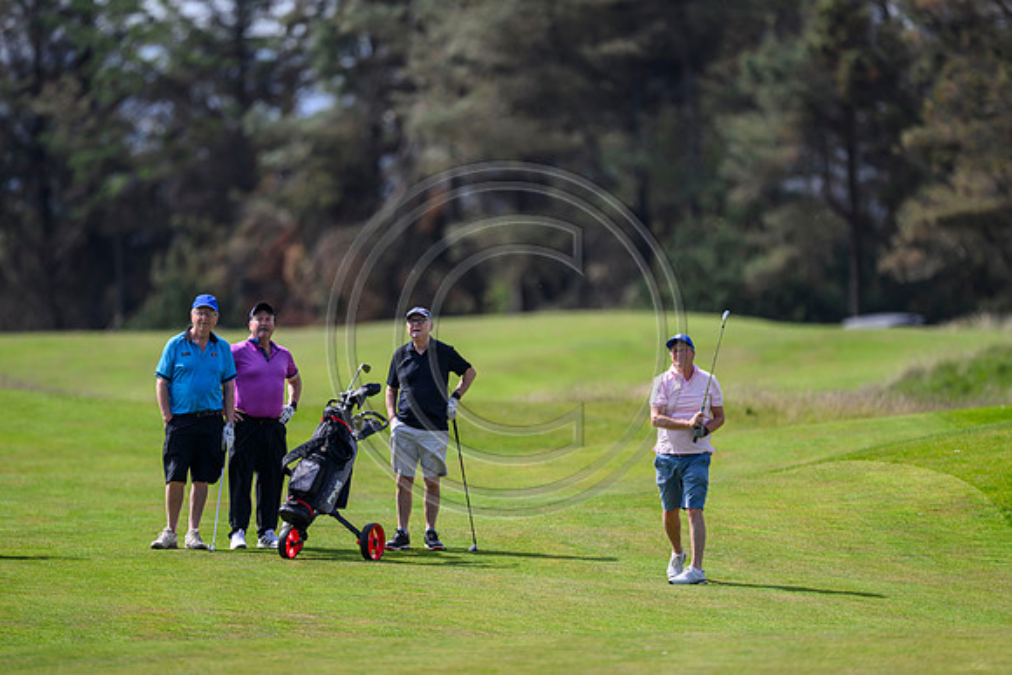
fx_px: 15745
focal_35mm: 560
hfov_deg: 3.7
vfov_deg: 2.5
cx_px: 506
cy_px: 338
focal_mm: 560
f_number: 4
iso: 500
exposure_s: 1/2500
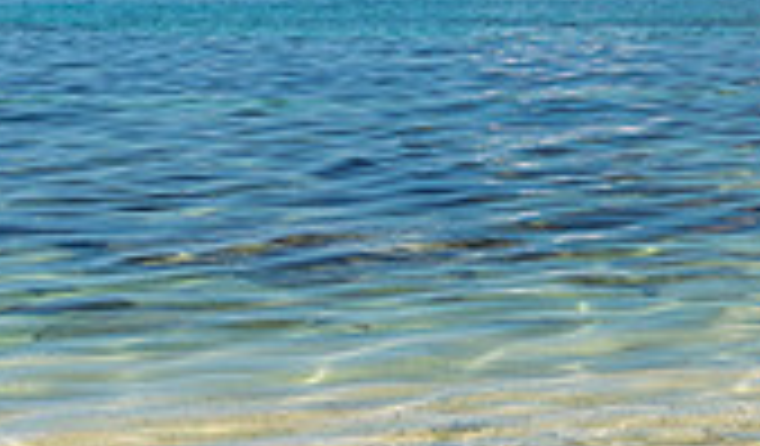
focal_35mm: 146
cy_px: 188
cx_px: 320
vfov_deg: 8.6
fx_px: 2972
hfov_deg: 14.6
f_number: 8
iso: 64
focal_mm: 35
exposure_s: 1/100
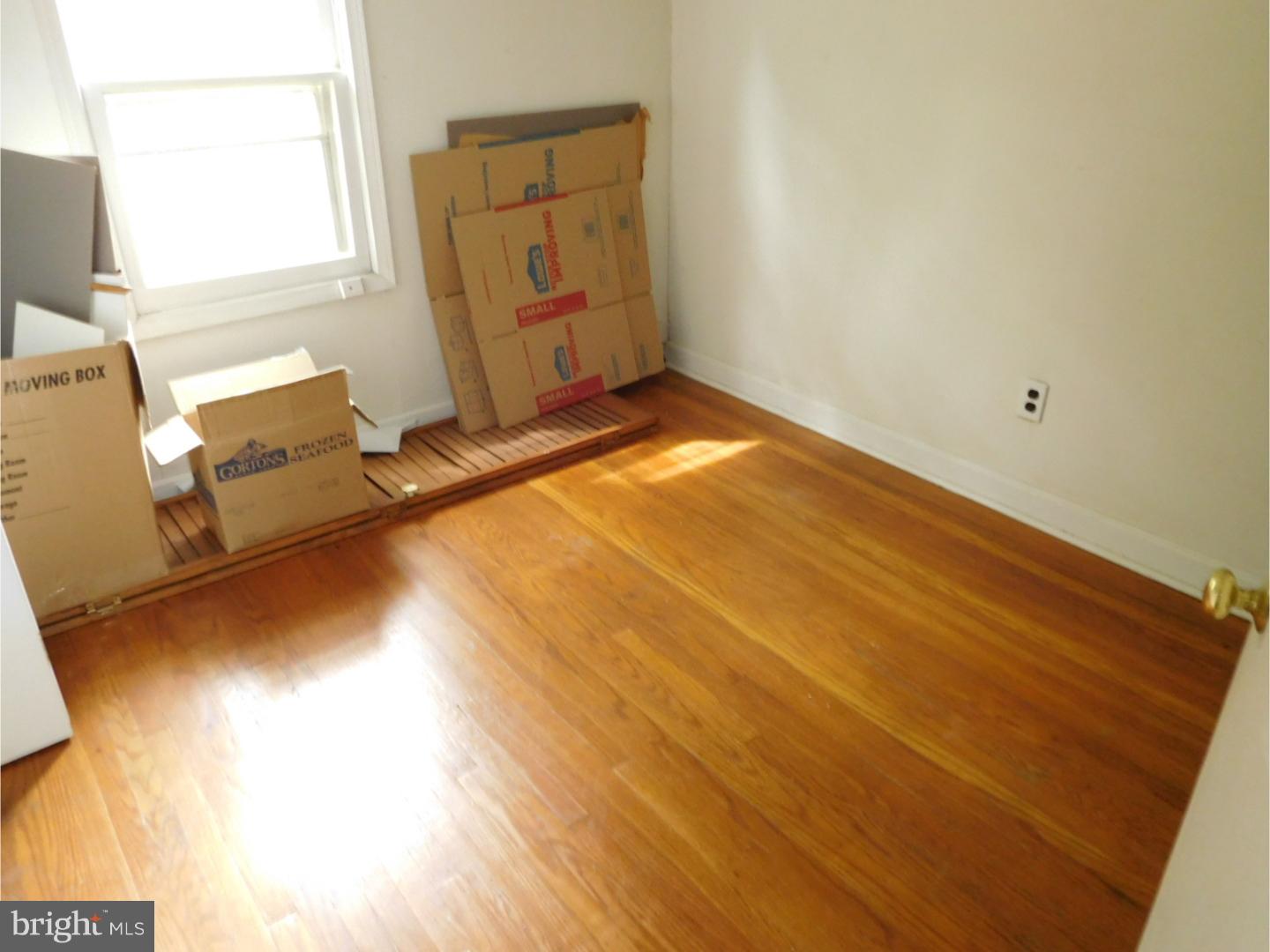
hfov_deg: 69.4
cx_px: 635
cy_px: 476
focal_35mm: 25
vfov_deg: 54.9
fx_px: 917
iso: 400
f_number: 3.4
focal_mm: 4.5
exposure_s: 1/10
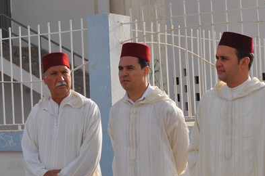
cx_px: 199
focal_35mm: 93
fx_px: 683
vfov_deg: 14.6
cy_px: 111
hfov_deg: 21.7
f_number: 10
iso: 200
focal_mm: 38
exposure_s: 1/400
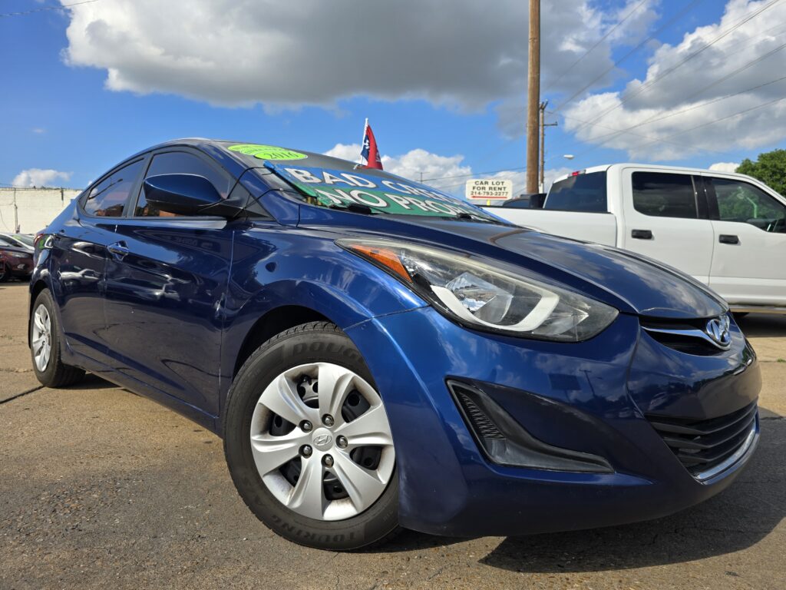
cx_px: 393
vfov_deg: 58.9
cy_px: 295
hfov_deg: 73.9
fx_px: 522
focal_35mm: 23
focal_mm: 6.3
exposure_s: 1/715
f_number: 1.7
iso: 12
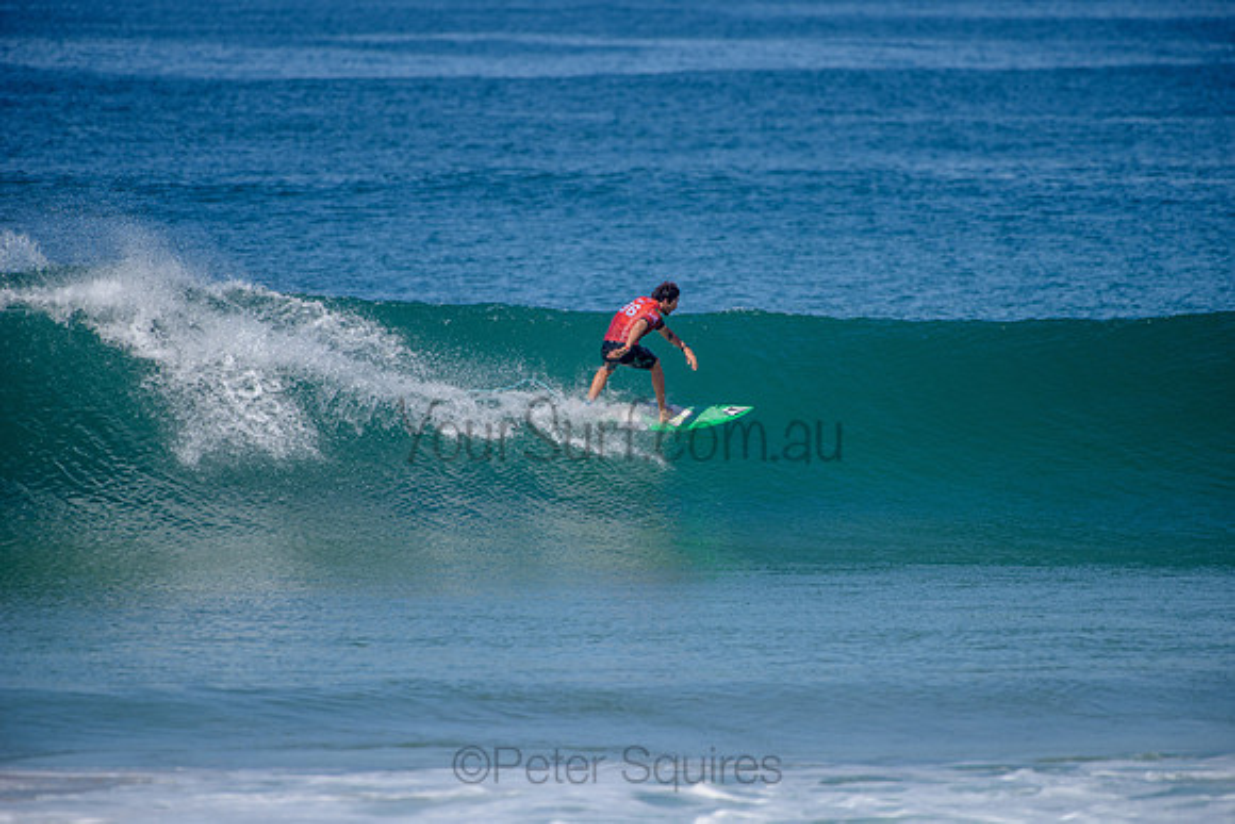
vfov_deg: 2.8
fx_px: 17156
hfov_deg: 4.1
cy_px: 412
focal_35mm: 500
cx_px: 618
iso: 160
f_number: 5.6
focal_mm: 500
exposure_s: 1/2000
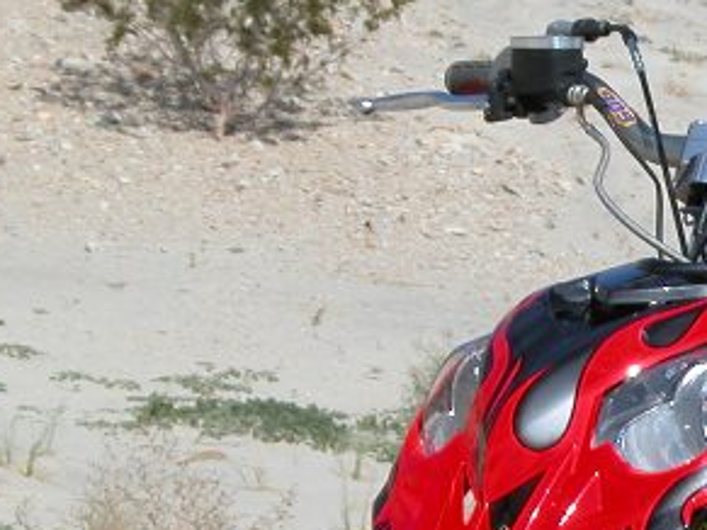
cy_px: 642
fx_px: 7615
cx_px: 979
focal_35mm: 373
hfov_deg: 5.3
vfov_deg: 4.0
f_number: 6.6
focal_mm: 27.3
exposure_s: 1/445
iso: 100
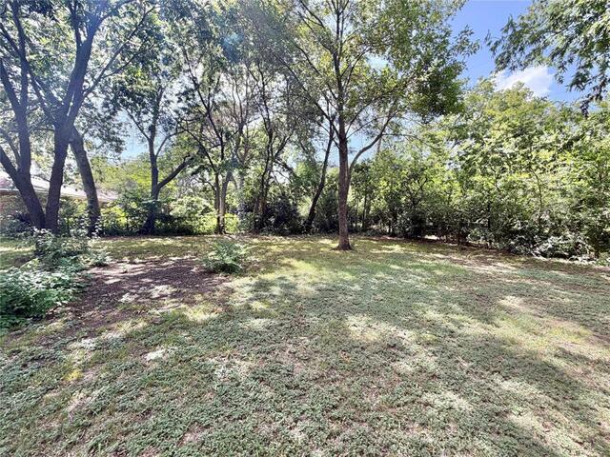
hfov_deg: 102.1
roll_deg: +4.8
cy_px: 228
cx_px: 305
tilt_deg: -2.8
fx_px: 247
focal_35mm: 14
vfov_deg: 85.7
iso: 50
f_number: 2.2
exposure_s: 1/226
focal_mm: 2.22
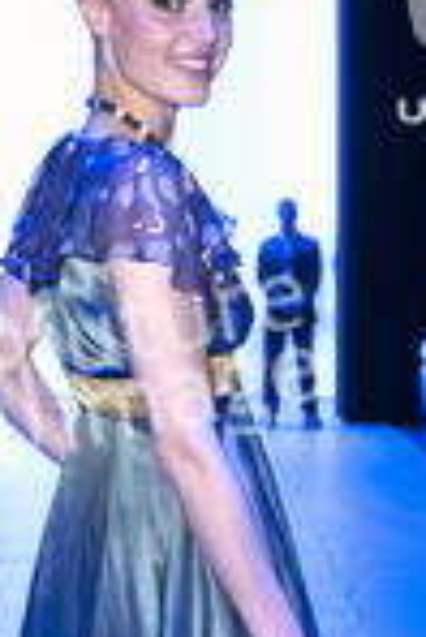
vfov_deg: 23.4
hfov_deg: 16.3
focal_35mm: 84
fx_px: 1487
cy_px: 594
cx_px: 226
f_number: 3.5
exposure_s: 1/40
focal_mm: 31
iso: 1600
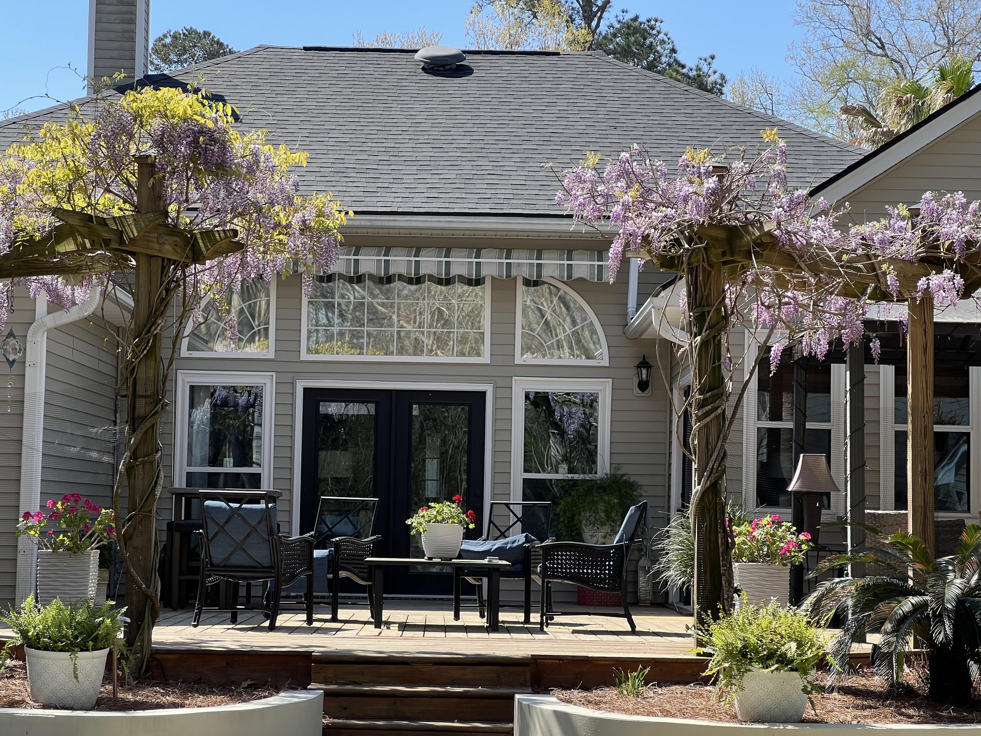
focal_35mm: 77
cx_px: 490
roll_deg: -0.9
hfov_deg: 25.3
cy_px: 368
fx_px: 2182
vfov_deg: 19.1
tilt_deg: +3.3
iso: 32
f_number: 2.8
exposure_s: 1/372
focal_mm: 9
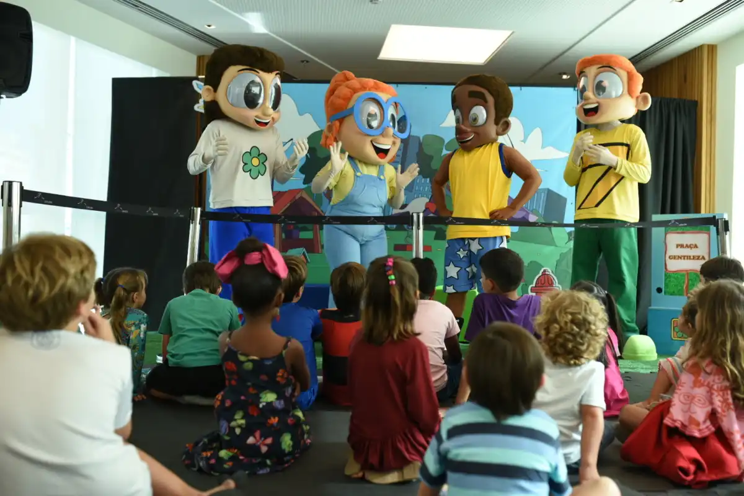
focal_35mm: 35
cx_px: 372
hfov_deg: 54.4
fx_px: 723
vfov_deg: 37.9
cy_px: 248
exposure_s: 1/250
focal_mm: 35
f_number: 2.8
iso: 500
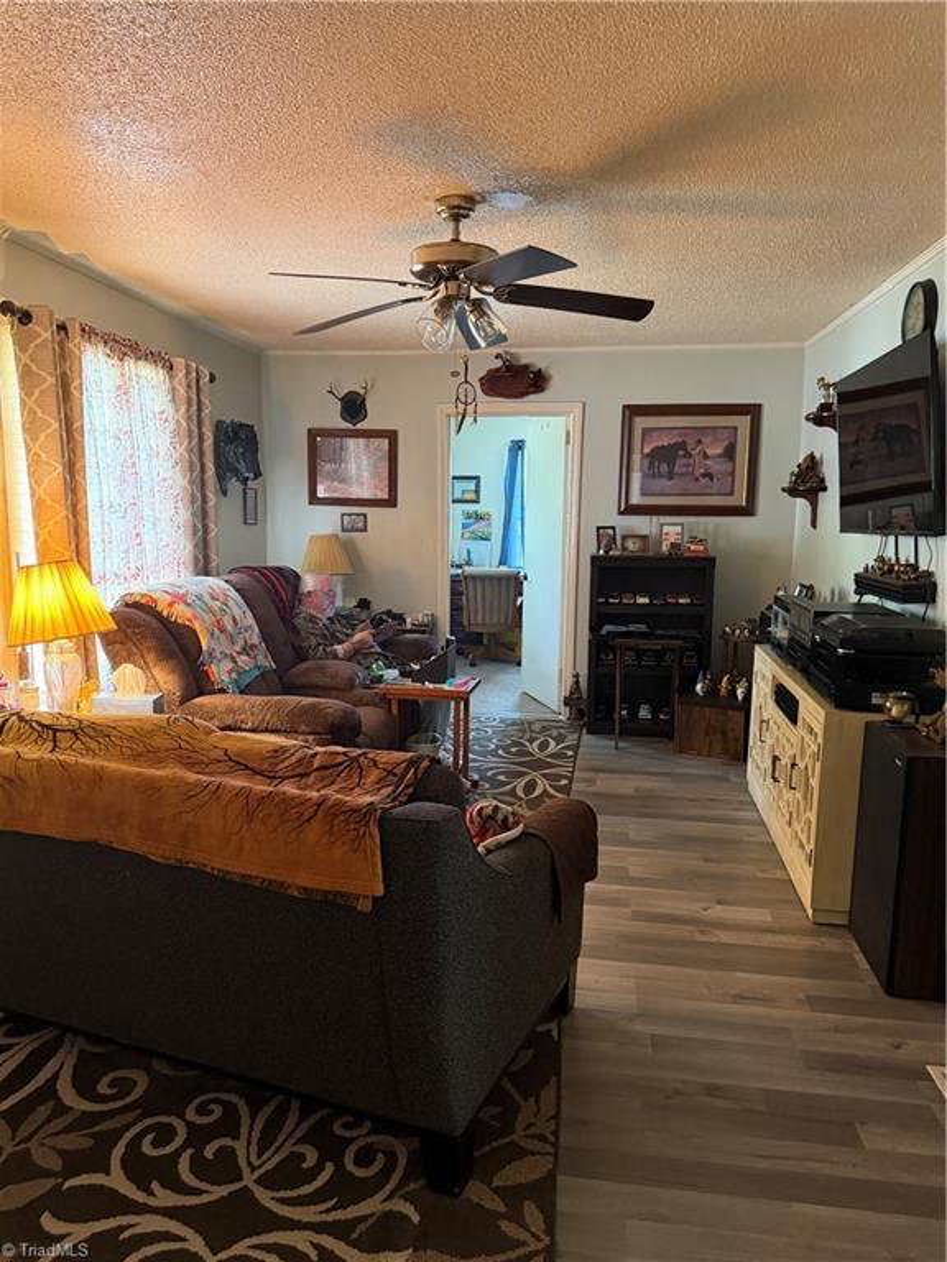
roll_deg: -0.5
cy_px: 631
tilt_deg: -7.2
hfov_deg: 56.8
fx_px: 875
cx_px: 474
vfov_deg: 71.6
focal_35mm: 24
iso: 800
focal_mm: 6.76
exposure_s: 1/40
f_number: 1.78
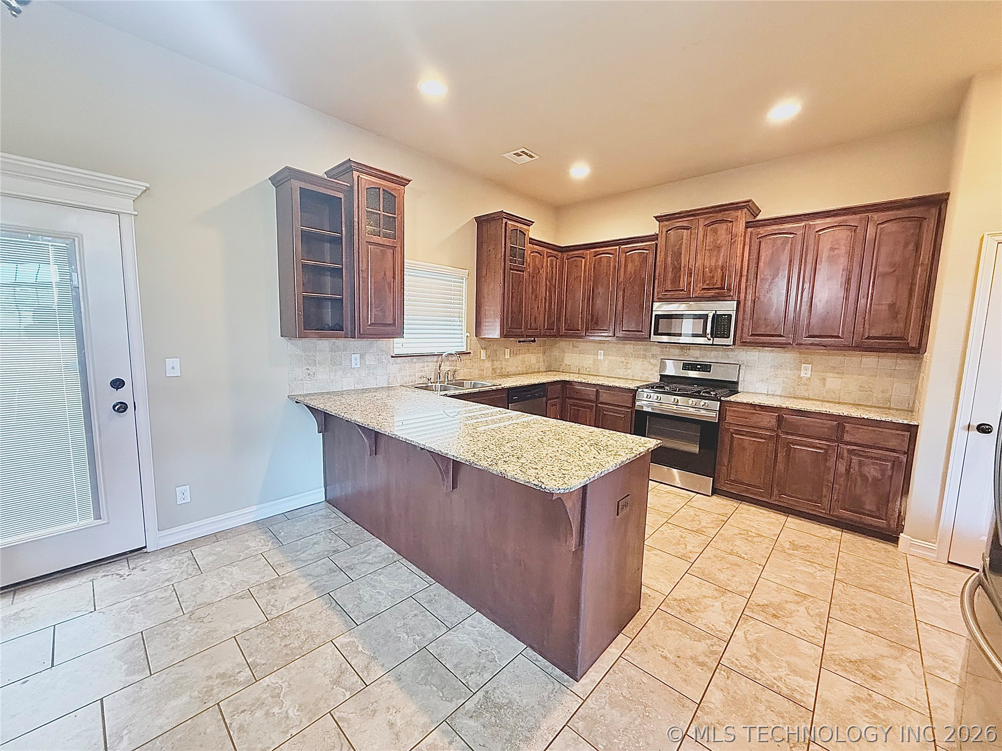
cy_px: 376
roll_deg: -1.3
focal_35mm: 14
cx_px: 501
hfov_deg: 102.1
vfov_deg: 85.7
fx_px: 405
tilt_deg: -6.4
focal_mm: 2.22
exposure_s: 1/60
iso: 640
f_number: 2.2
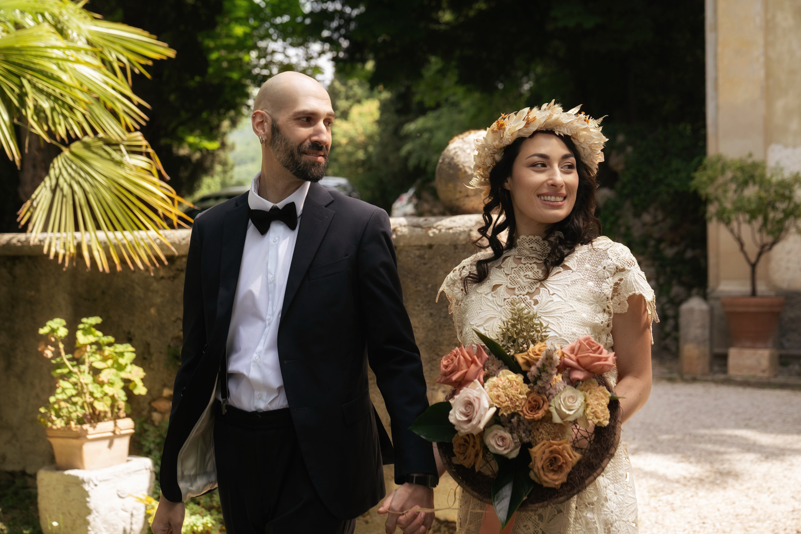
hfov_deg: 43.6
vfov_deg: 29.9
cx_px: 400
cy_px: 267
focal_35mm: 45
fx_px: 1001
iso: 100
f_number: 3.5
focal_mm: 45
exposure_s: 1/250
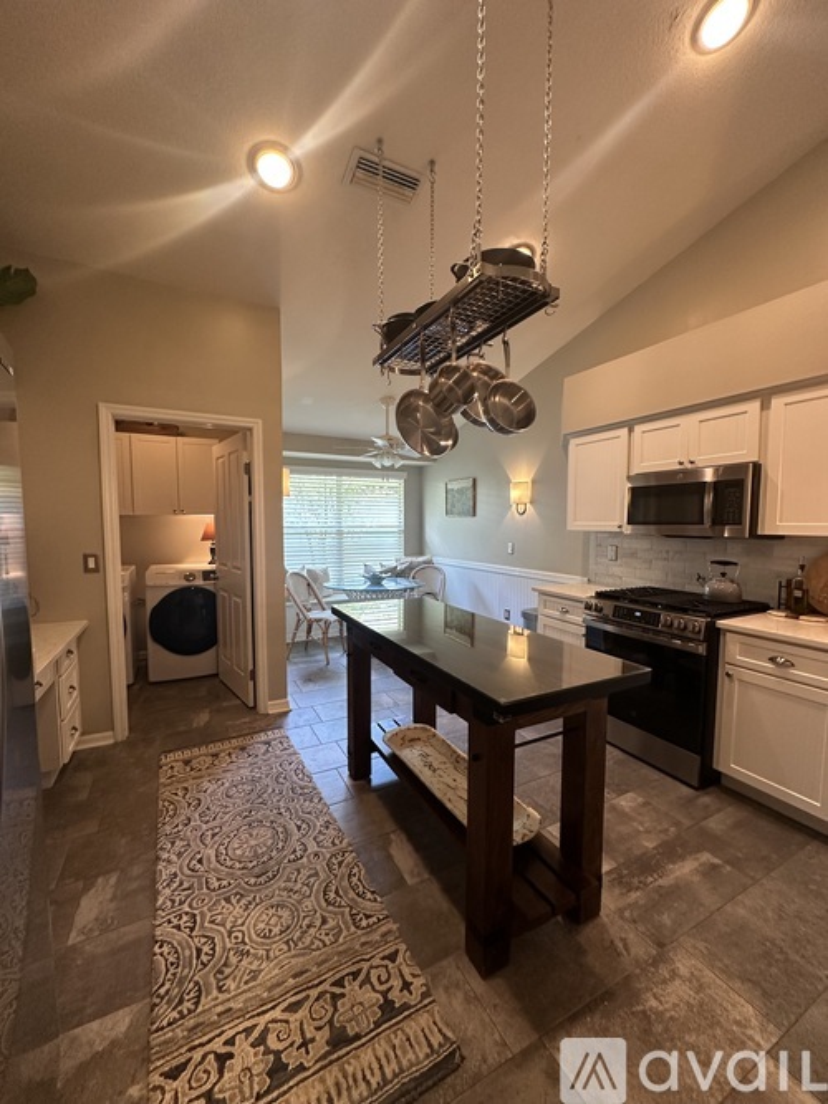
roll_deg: -1.4
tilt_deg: -3.2
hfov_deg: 85.7
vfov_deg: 102.1
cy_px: 552
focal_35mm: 14
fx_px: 447
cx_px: 414
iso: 200
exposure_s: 1/60
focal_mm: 2.22
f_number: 2.2
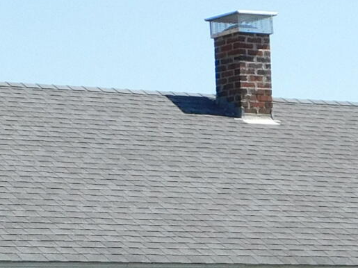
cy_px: 199
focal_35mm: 233
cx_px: -19
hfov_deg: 8.4
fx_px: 2409
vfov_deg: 6.4
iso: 125
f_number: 3.6
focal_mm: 7.1
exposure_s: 1/800
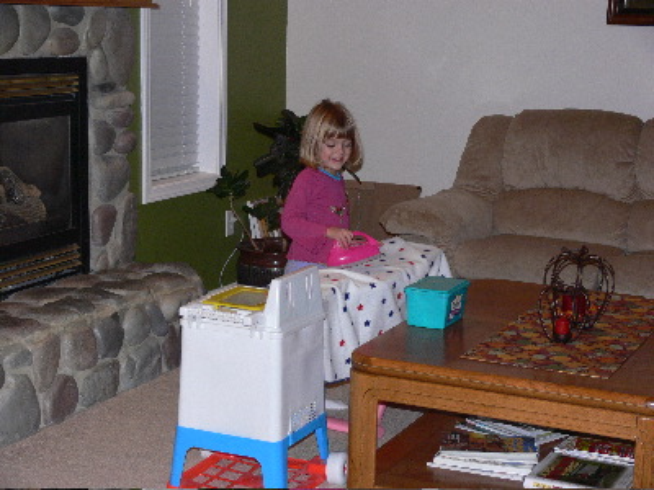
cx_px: 327
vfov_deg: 21.6
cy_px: 245
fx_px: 1285
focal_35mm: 68
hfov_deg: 28.6
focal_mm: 14.4
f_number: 3.2
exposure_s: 1/30
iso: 100
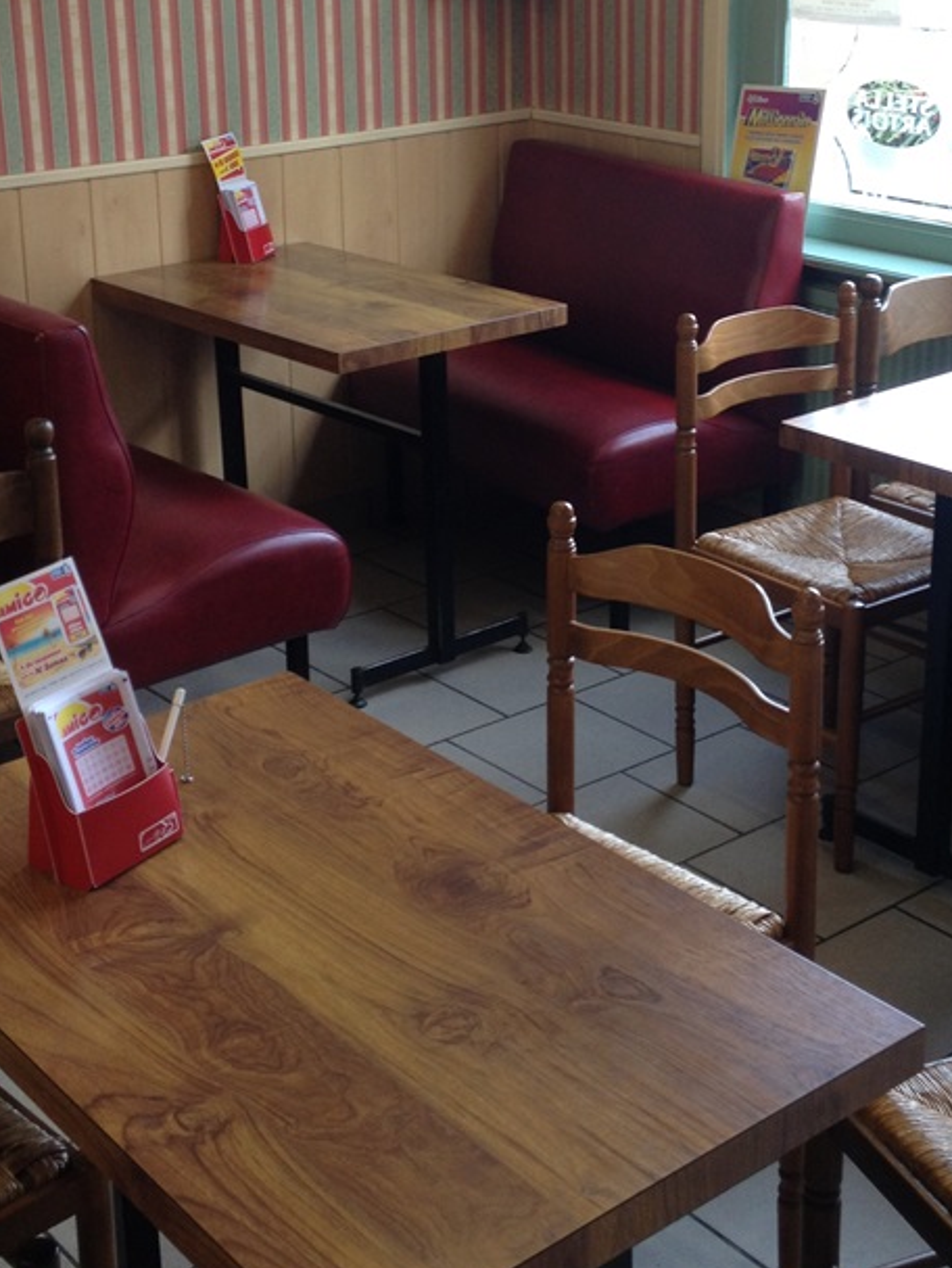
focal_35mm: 59
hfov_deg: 24.8
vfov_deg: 32.4
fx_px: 2161
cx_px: 499
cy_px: 428
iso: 64
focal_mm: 4.28
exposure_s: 1/40
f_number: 2.4
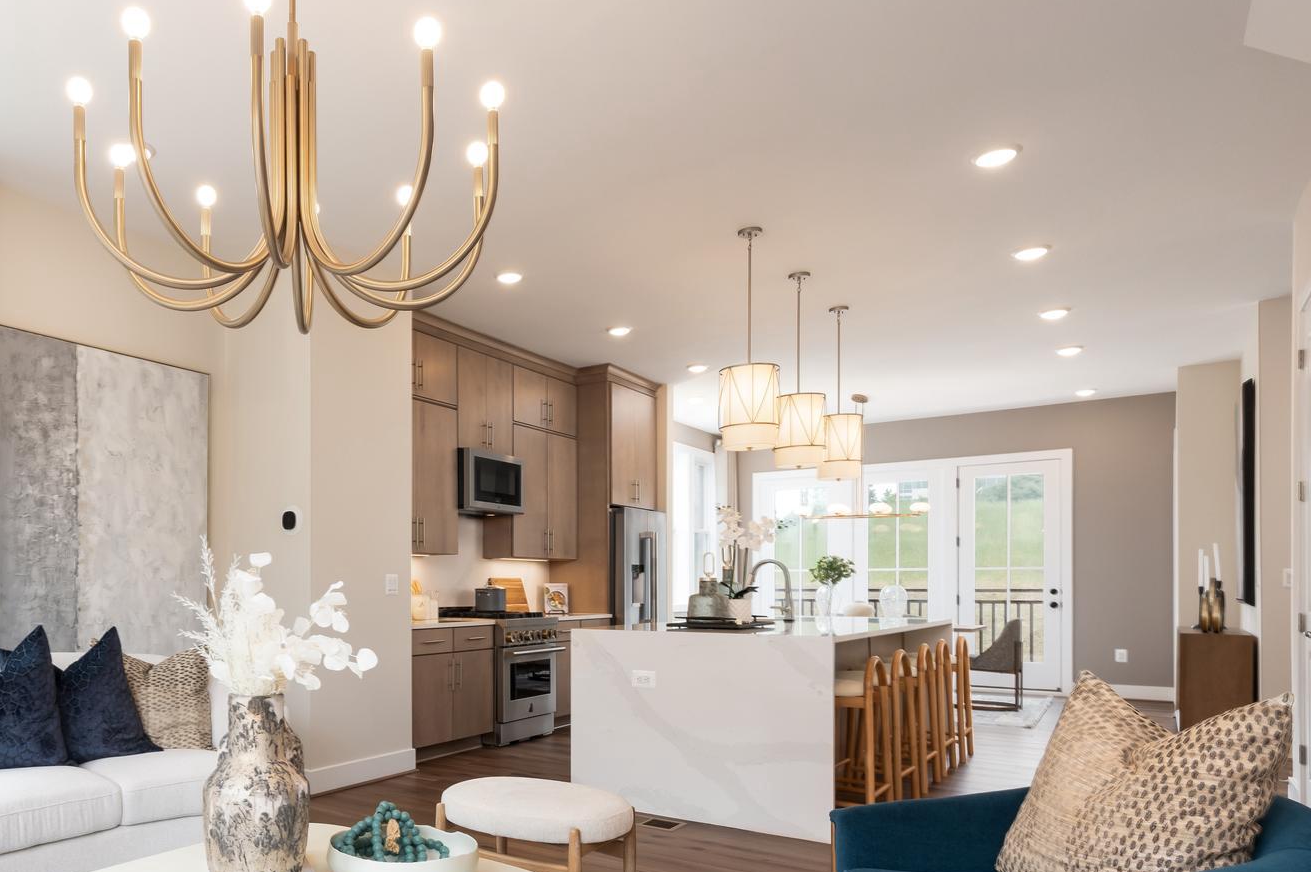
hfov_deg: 68.4
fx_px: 910
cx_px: 383
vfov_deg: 50.2
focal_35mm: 25
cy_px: 591
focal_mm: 16
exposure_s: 1/40
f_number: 16
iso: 800
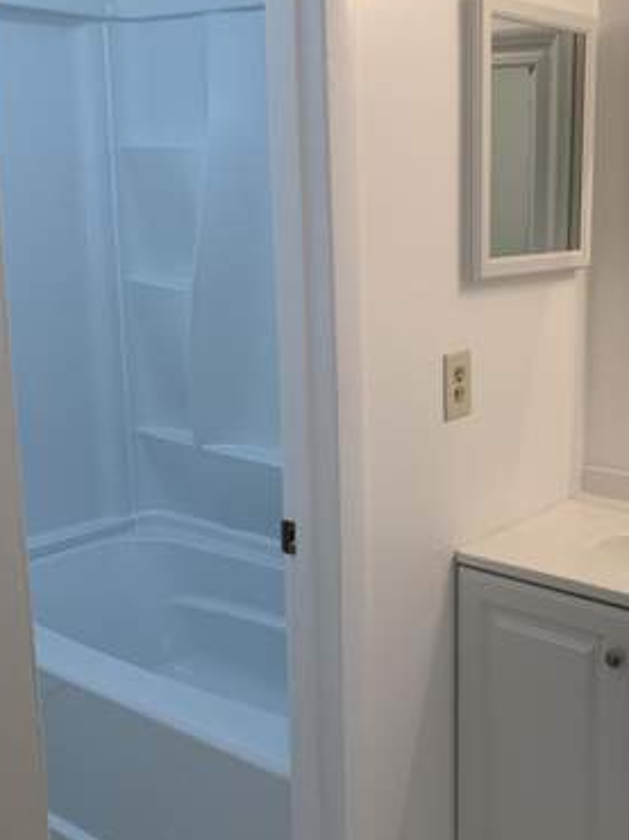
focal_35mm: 45
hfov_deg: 31.2
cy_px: 409
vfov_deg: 42.1
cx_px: 520
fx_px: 1092
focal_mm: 4.25
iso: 64
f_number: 1.8
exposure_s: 1/120
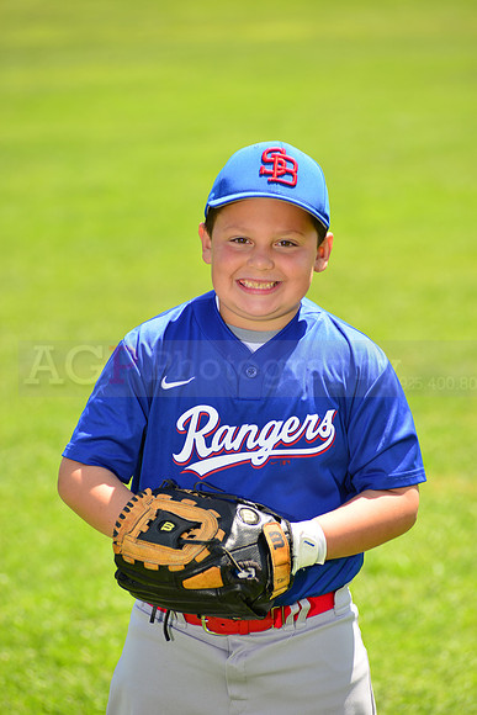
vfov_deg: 12.1
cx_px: 238
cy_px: 358
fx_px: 3376
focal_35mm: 170
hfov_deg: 8.1
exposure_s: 1/250
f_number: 5
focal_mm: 170
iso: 100
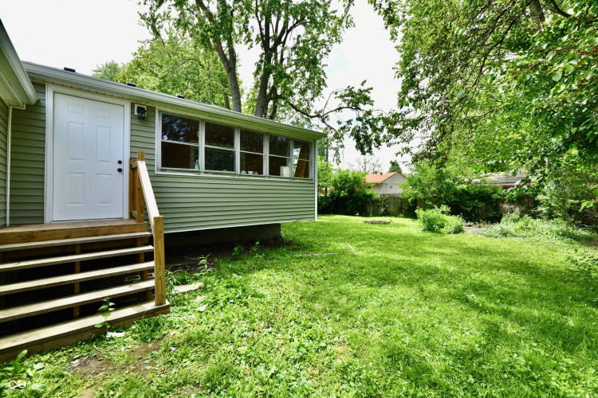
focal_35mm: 14
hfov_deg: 104.3
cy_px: 199
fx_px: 233
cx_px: 299
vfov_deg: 81.2
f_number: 10
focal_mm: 14
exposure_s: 1/400
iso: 640
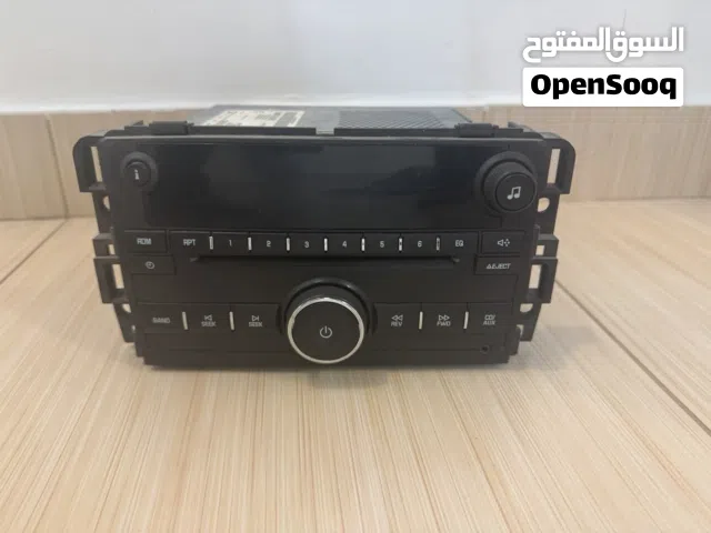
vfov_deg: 56.8
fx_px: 493
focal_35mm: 24
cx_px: 356
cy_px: 266
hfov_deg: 71.6
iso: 250
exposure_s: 1/50
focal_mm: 6.76
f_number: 1.78
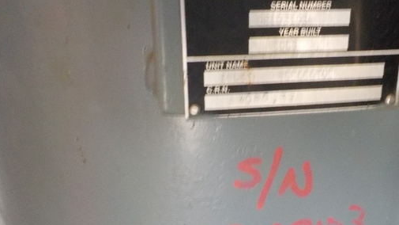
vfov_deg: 25.5
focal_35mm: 46
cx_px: 263
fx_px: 487
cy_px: 179
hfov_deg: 44.0
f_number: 3.3
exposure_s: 1/6
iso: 800
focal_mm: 4.1
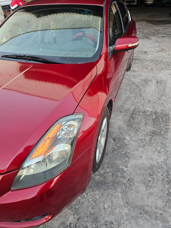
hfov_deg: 58.9
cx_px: 86
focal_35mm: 23
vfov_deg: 73.9
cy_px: 114
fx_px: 151
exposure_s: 1/100
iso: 500
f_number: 1.7
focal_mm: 6.3
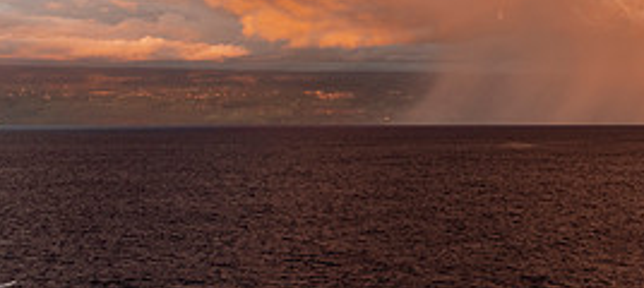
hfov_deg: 35.1
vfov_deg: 16.2
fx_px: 962
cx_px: 564
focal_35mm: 59
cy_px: -80
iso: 320
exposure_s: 1/320
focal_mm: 24
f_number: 2.8
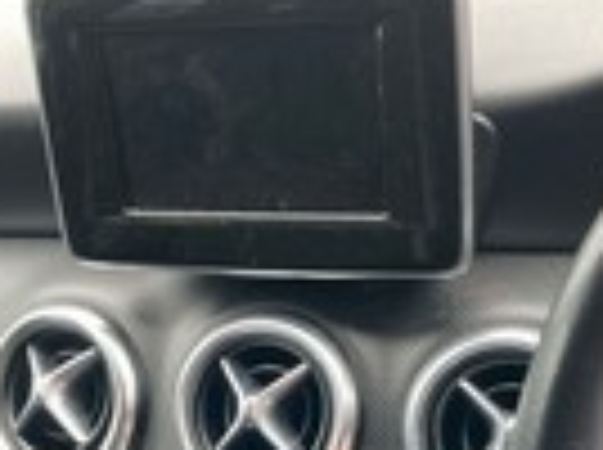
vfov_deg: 20.8
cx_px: 360
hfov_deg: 28.5
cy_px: 459
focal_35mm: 68
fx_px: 1182
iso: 64
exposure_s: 1/121
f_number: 1.6
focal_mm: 4.2
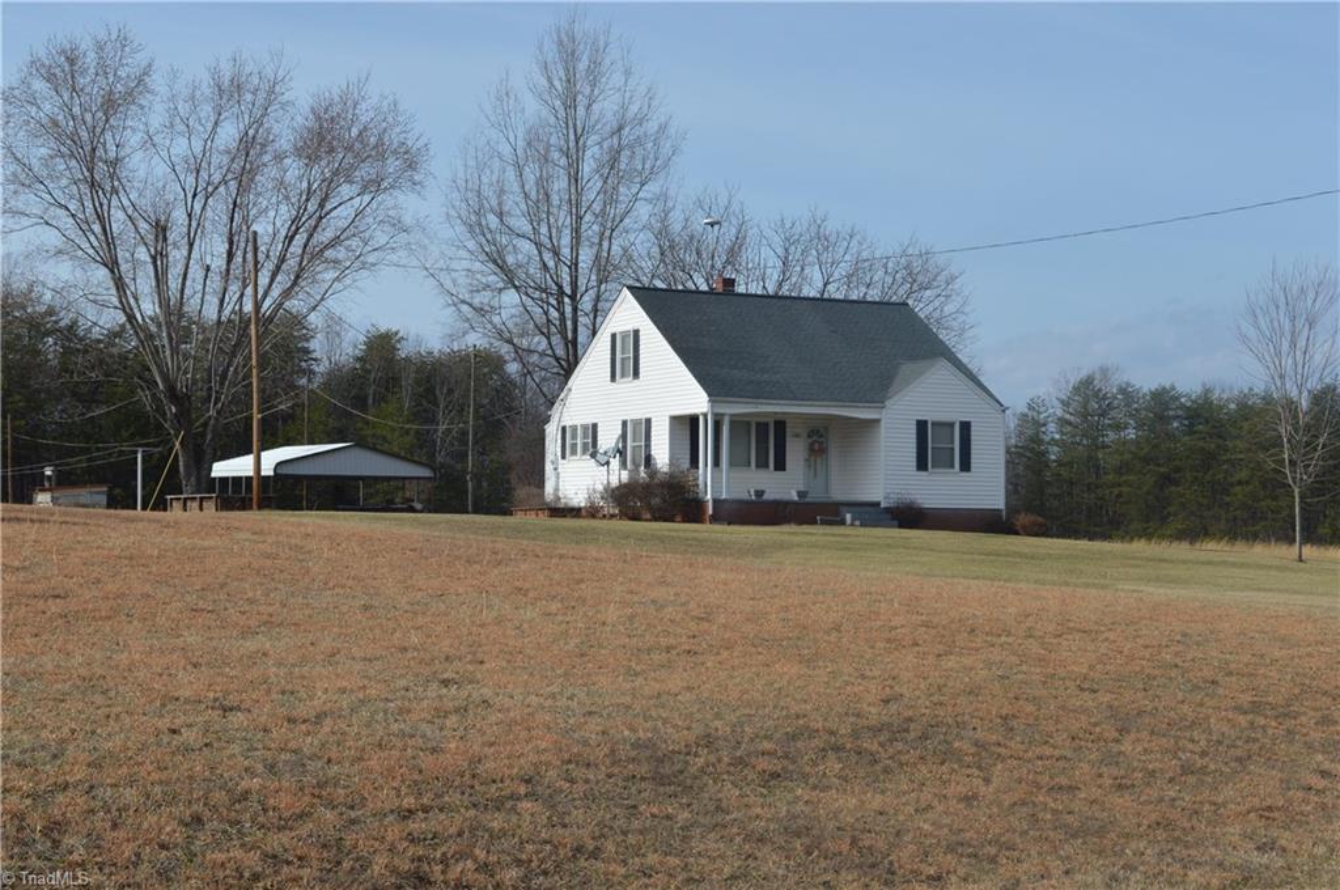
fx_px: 2230
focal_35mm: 60
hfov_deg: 33.4
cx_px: 670
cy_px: 445
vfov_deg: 22.6
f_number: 14
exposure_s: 1/800
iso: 400
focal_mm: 40
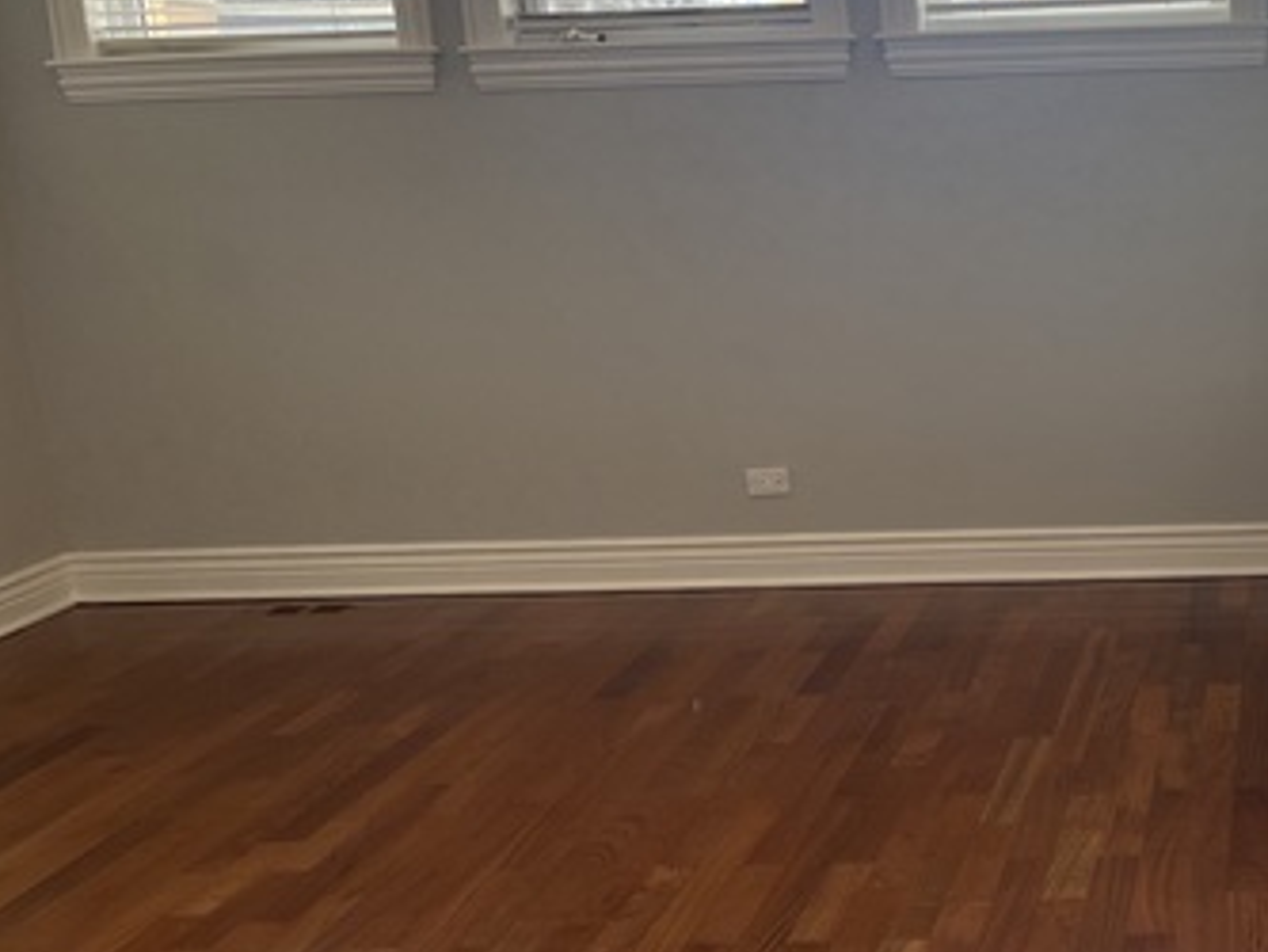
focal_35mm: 50
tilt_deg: -12.3
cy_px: 465
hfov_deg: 35.2
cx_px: 1211
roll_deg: +2.2
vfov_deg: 29.1
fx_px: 1832
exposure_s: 1/133
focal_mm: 5.1
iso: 64
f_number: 1.6
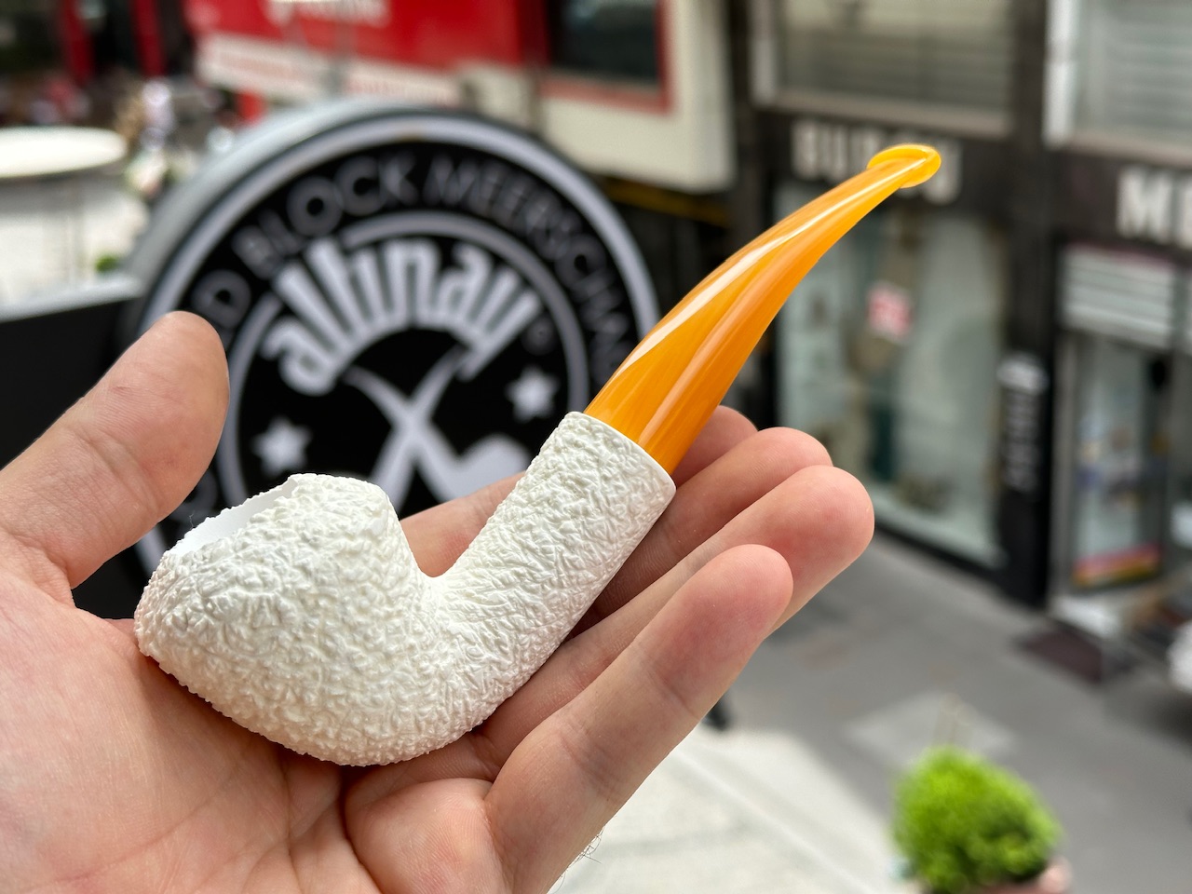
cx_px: 596
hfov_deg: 39.7
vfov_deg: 30.3
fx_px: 1653
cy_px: 447
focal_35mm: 48
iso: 64
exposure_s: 1/1613
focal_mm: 6.86
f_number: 1.78
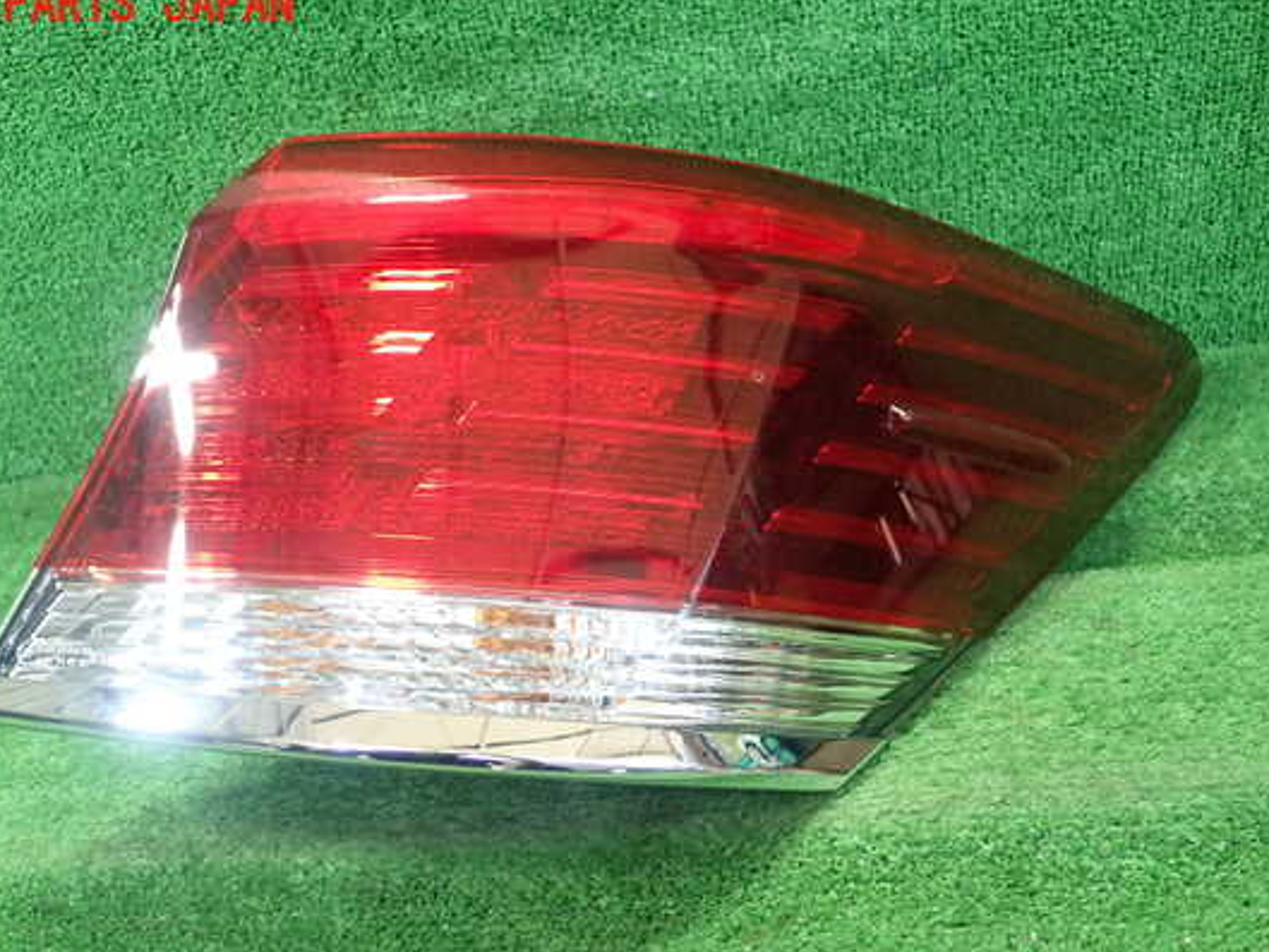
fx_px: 1247
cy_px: 516
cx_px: 578
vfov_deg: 41.8
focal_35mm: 34
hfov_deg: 53.9
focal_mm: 5.5
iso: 500
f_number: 2.3
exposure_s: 1/125
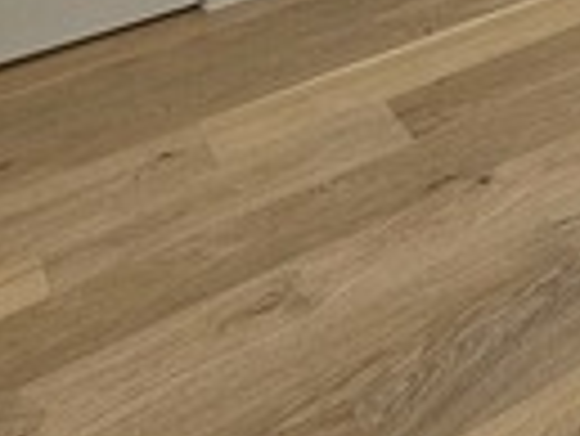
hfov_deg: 21.4
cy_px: -530
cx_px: 987
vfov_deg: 15.4
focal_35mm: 67
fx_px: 1124
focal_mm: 2.2
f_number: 2.2
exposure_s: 1/60
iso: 200
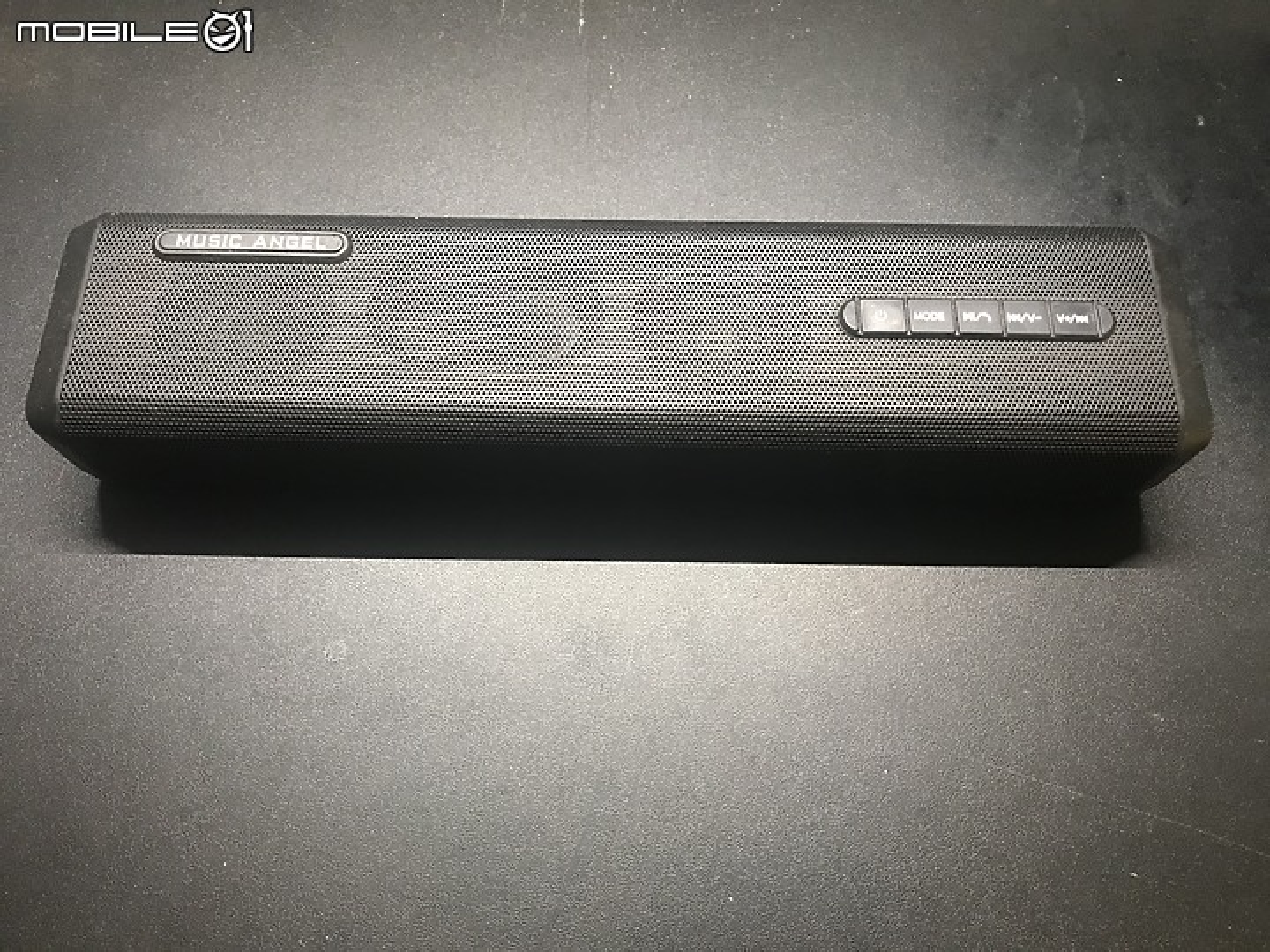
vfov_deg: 49.7
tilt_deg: -69.1
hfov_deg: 63.4
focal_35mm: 28
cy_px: 476
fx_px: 1027
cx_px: 635
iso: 80
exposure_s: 1/15
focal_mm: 3.99
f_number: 1.8
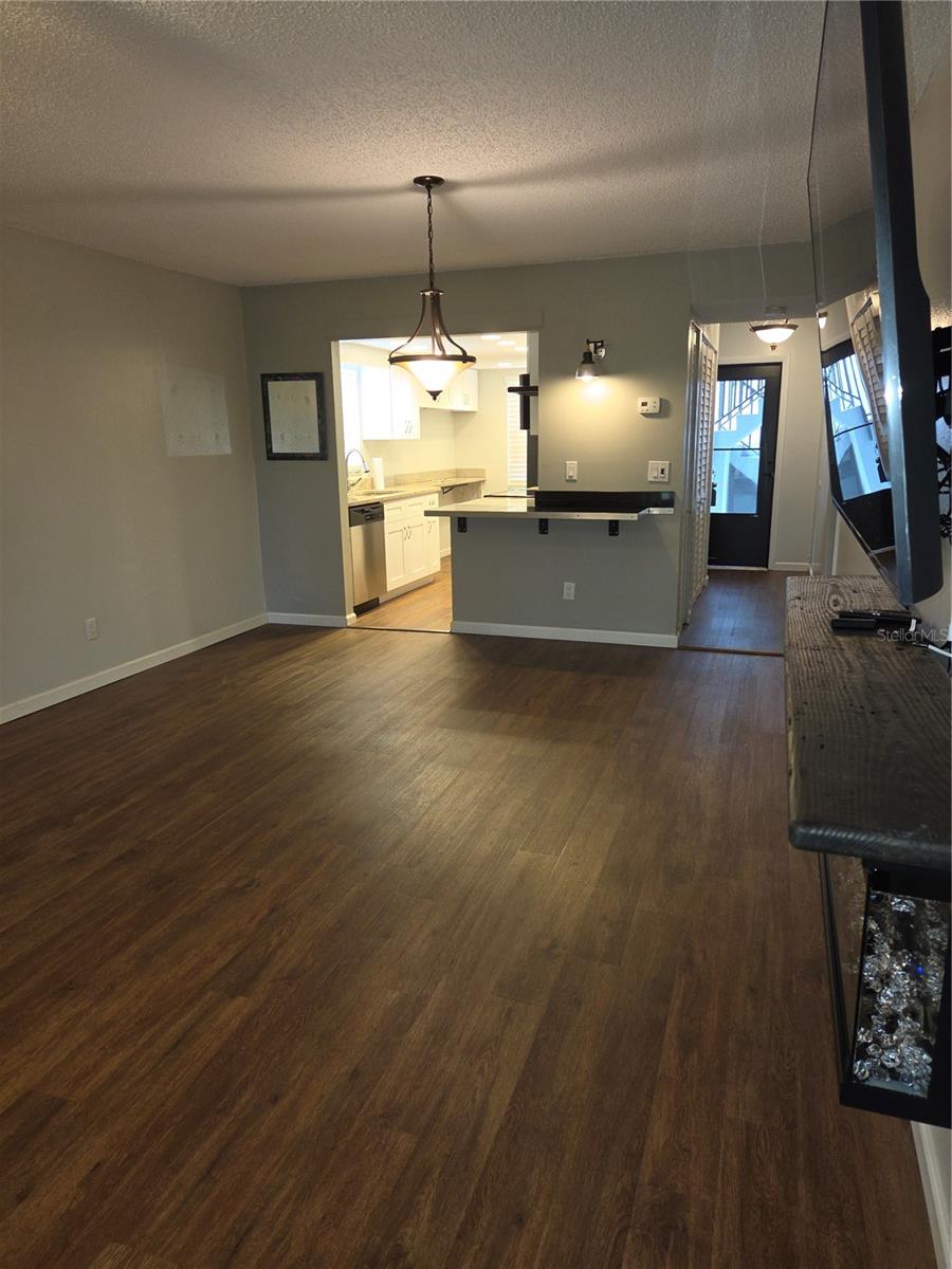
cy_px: 634
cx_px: 476
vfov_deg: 73.9
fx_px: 843
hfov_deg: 58.9
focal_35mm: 23
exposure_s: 1/24
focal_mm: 5.4
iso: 100
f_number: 1.8
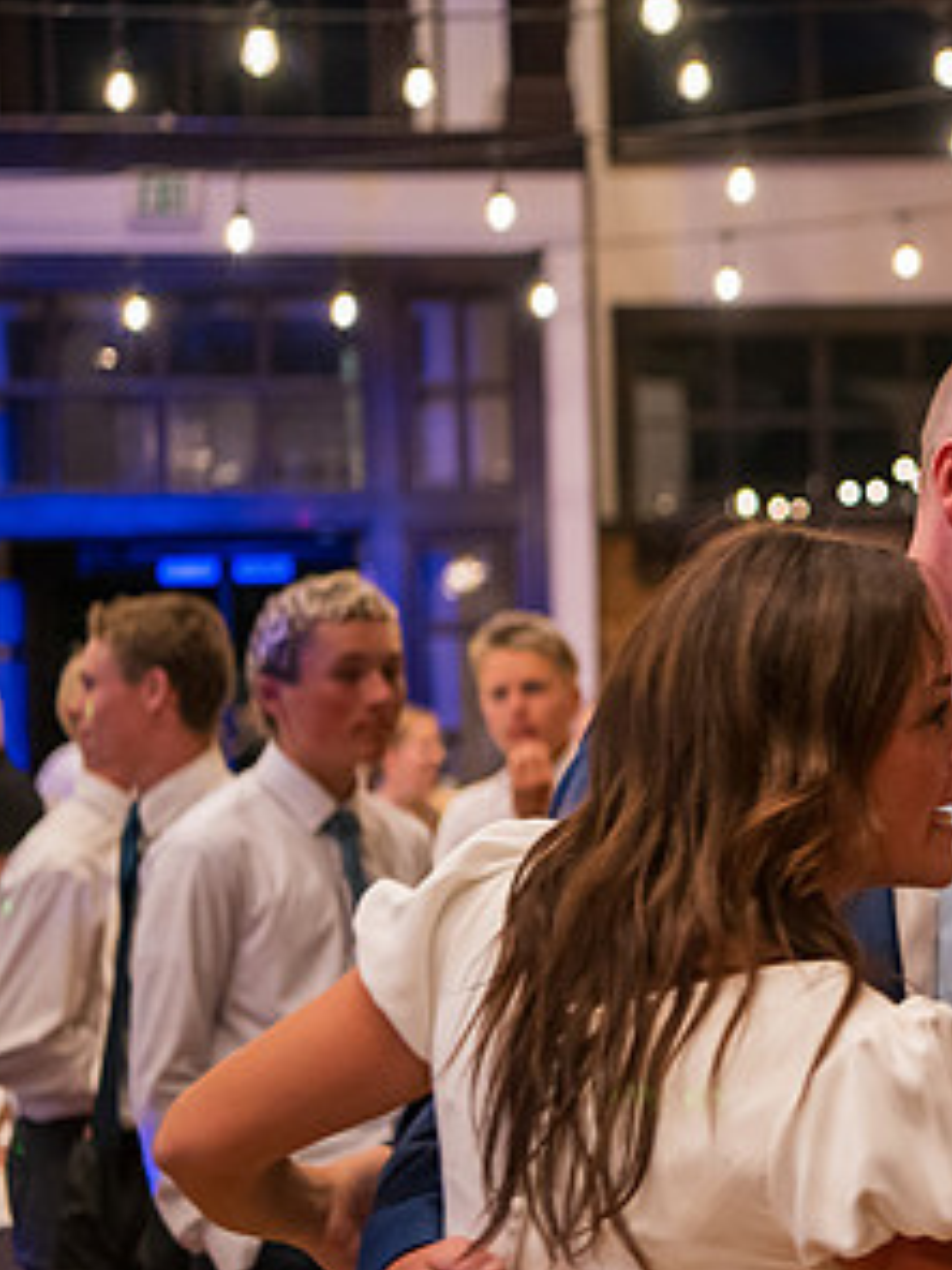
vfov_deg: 20.9
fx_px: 3447
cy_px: 635
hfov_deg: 15.2
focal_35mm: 94
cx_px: 1106
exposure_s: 1/200
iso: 6400
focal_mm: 50
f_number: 2.8
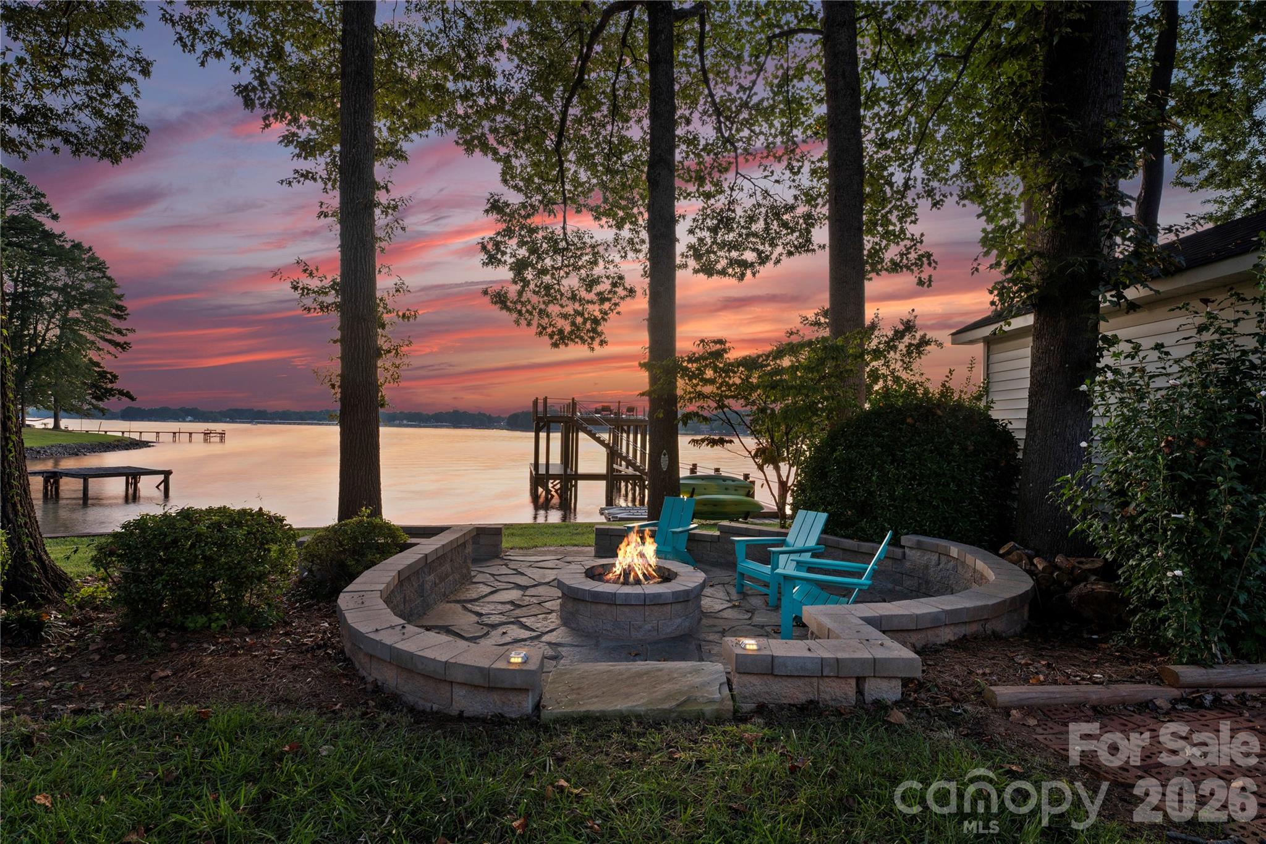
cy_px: 422
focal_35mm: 16
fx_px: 570
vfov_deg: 73.1
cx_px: 633
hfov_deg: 96.0
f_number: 9
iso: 160
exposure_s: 1/1.25
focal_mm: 16.2
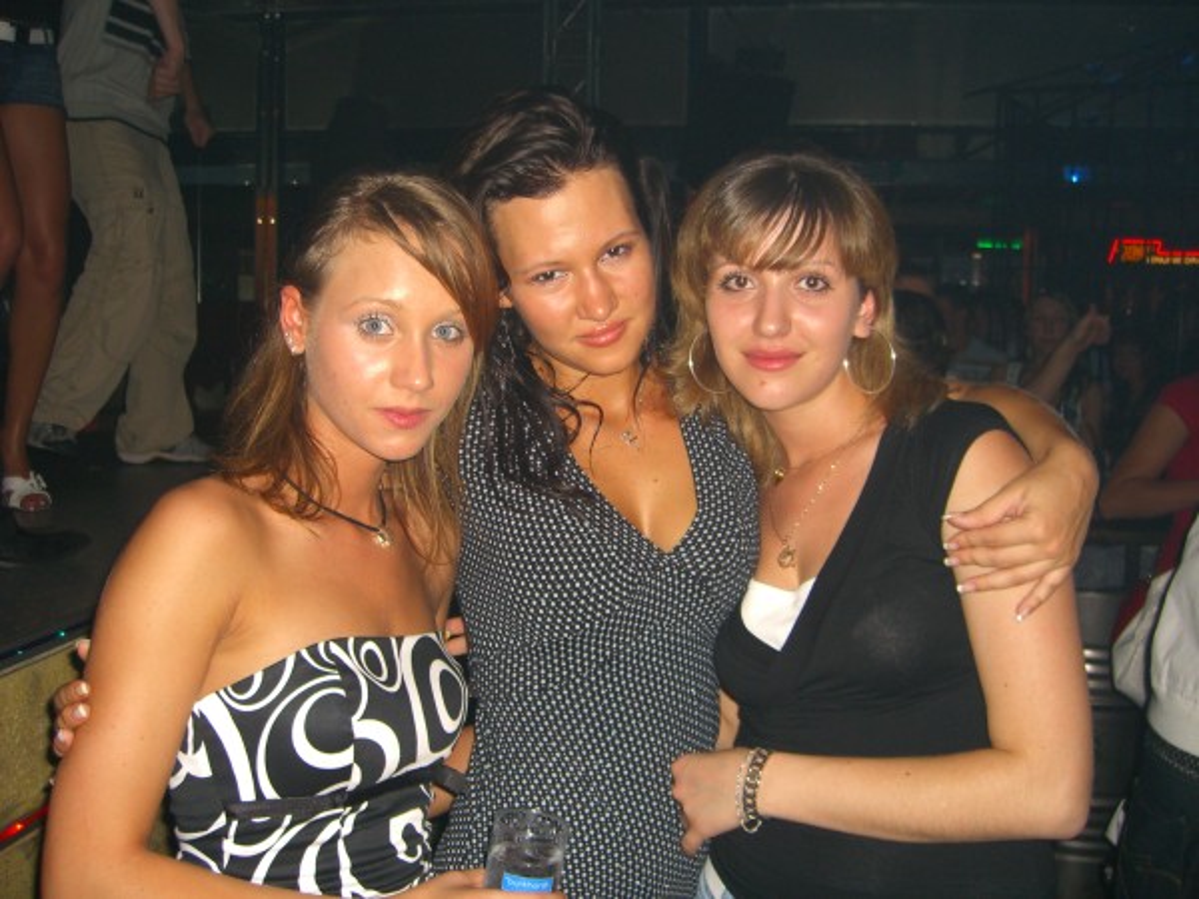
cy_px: 450
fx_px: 1316
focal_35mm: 38
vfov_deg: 37.7
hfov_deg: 49.0
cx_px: 600
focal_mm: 7.9
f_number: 2.8
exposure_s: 1/60
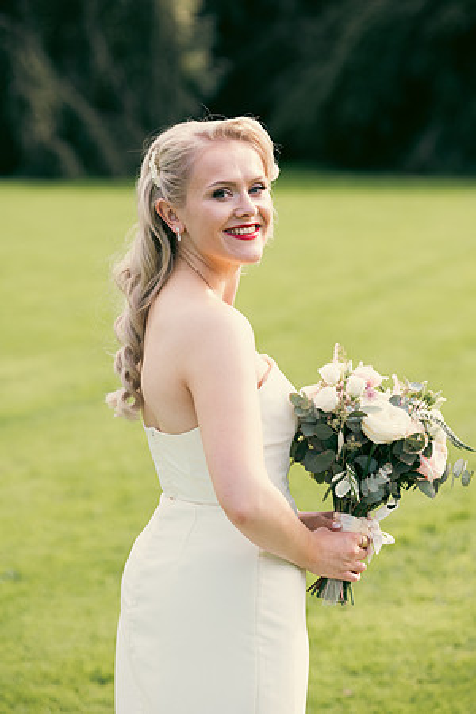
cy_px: 357
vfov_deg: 18.3
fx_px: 2221
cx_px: 238
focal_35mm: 112
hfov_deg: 12.2
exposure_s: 1/320
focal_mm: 112
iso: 125
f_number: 3.5
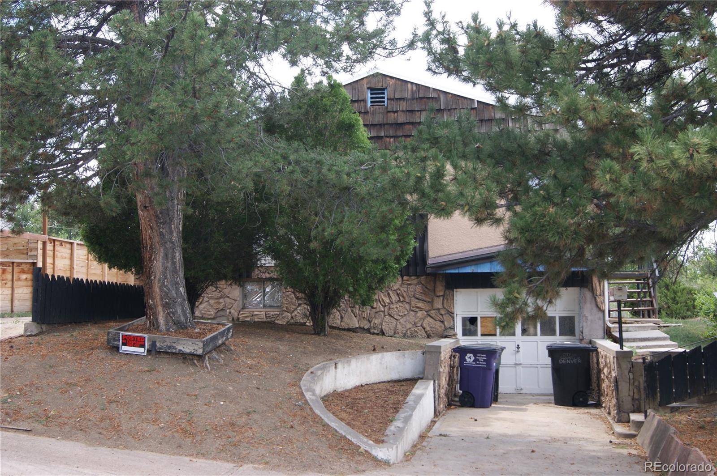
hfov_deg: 43.6
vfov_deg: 29.8
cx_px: 358
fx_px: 895
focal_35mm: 45
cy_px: 238
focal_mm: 30
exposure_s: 1/60
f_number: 6.3
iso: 100
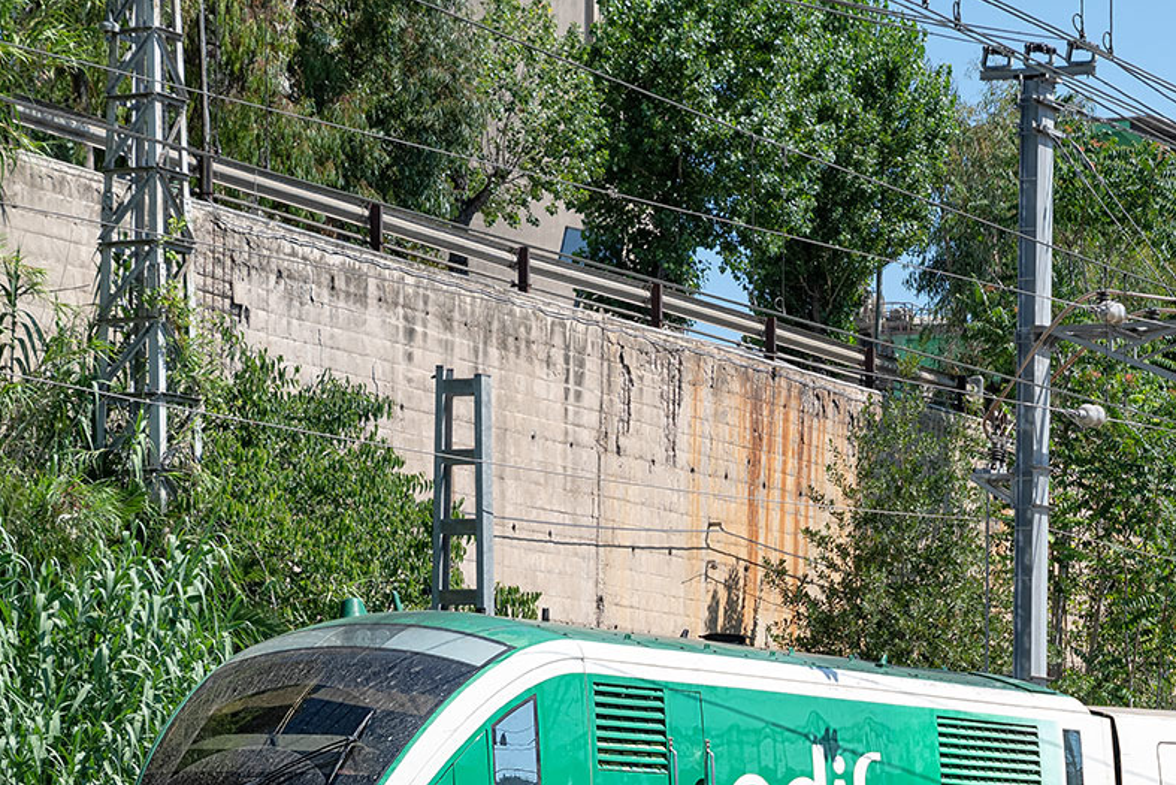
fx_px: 3986
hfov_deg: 16.6
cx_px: 1003
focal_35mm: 122
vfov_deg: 11.1
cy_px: 783
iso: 200
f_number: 6.3
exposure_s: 1/800
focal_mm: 60
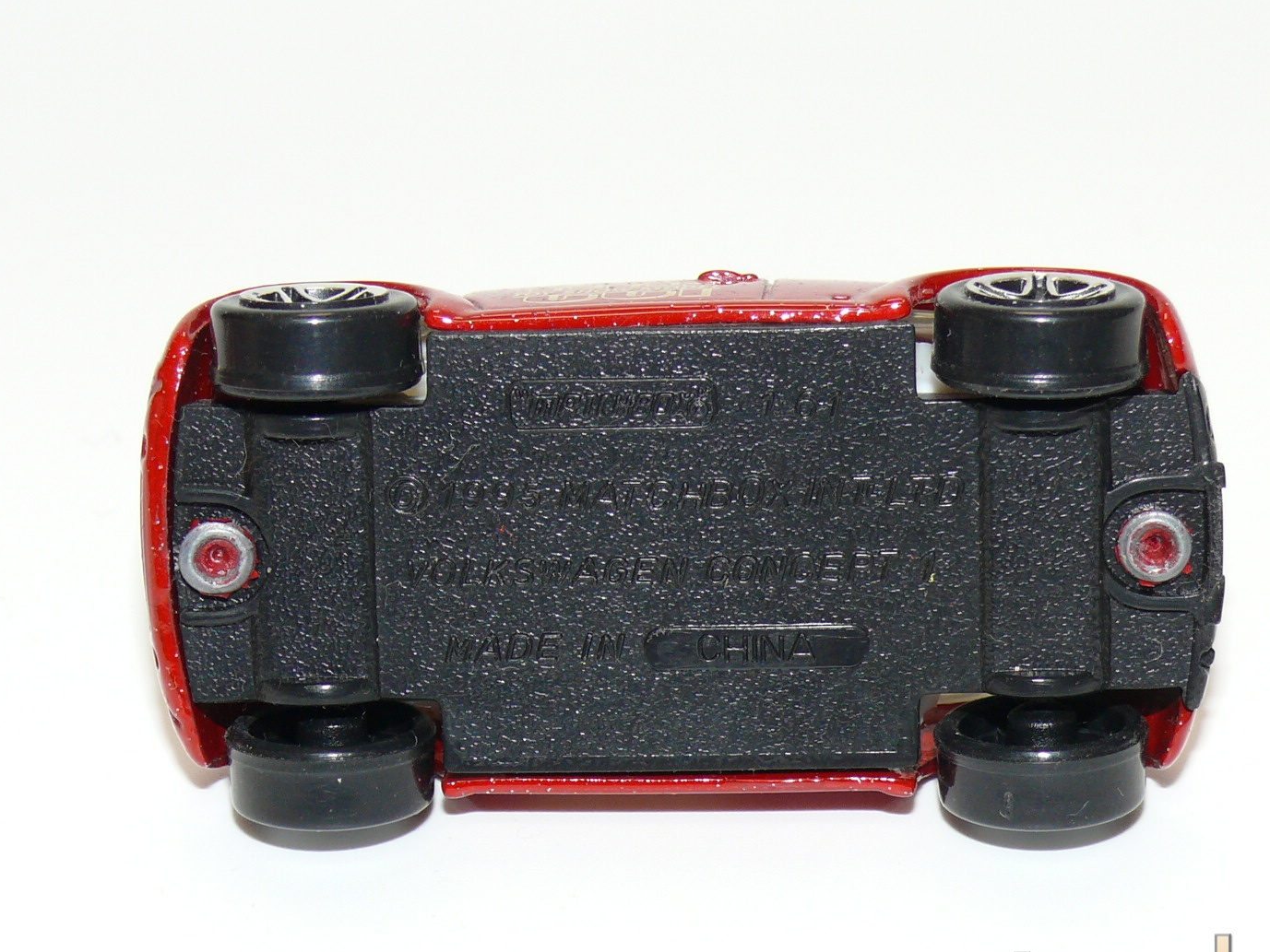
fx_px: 4476
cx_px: 714
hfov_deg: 16.1
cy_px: 522
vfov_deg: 12.1
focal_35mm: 122
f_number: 4
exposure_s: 1/30
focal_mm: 13.7
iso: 100
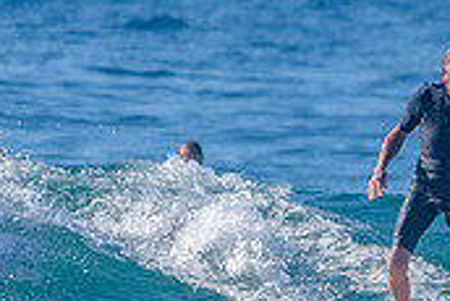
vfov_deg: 0.7
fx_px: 25809
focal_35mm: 2063
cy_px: 297
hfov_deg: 1.0
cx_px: 582
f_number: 5.6
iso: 160
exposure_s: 1/2000
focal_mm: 500
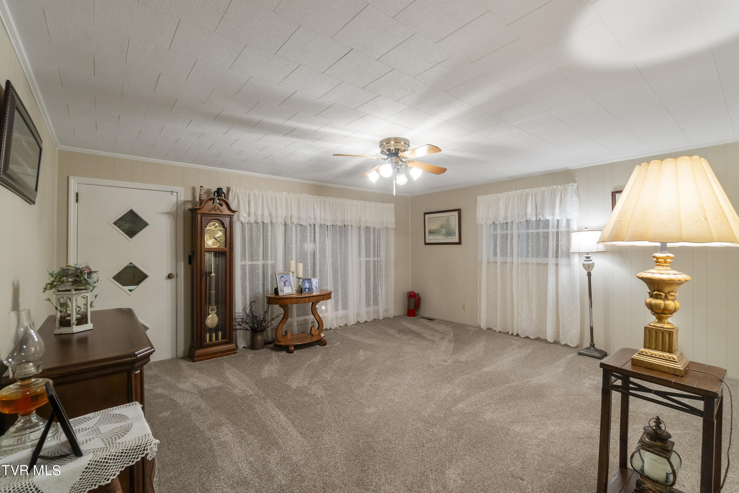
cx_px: 370
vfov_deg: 77.3
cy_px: 246
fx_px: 308
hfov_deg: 100.4
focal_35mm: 15
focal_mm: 10
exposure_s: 1/3
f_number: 8
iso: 400
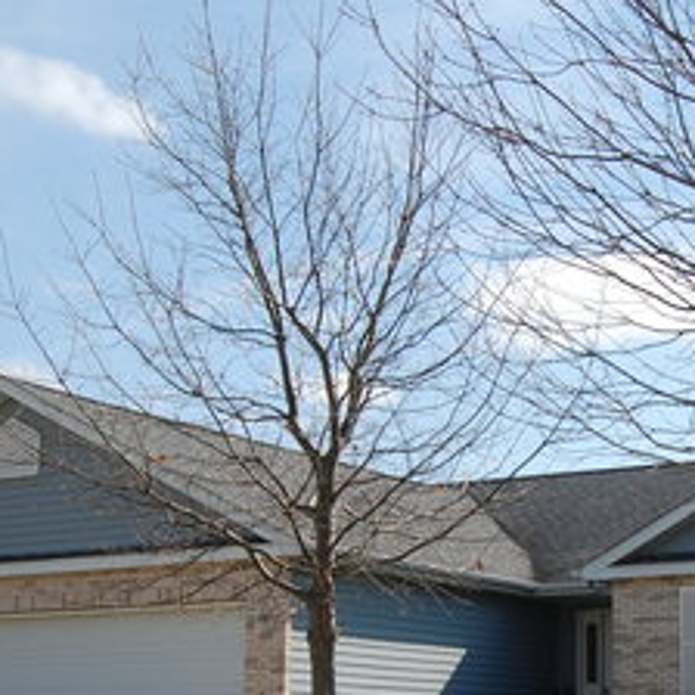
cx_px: 633
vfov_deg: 21.5
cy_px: 512
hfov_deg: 21.2
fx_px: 1817
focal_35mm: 80
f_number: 9
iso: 200
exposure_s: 1/320
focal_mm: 22
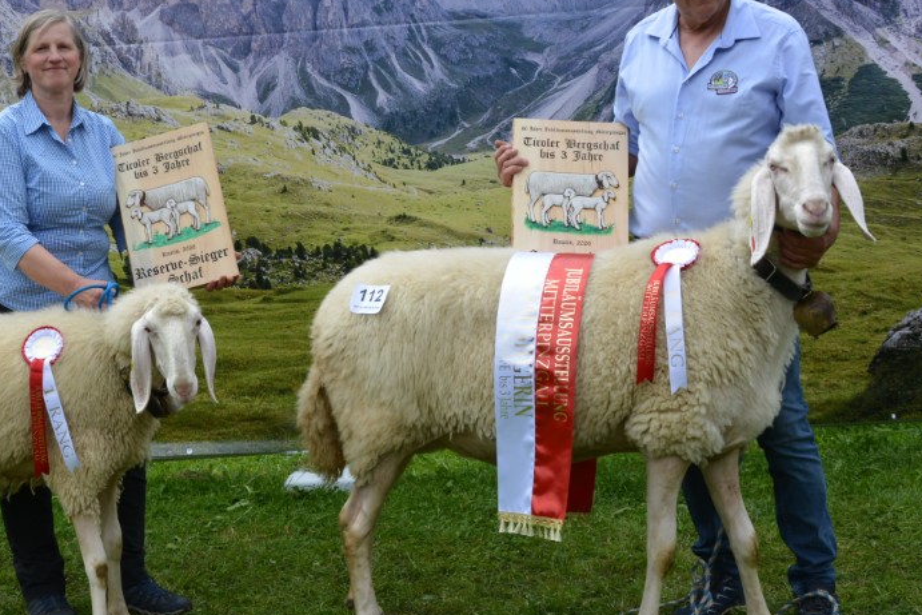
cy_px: 227
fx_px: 1665
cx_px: 296
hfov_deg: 30.7
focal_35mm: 65
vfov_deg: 20.9
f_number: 8
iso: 200
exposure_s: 1/250
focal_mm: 26
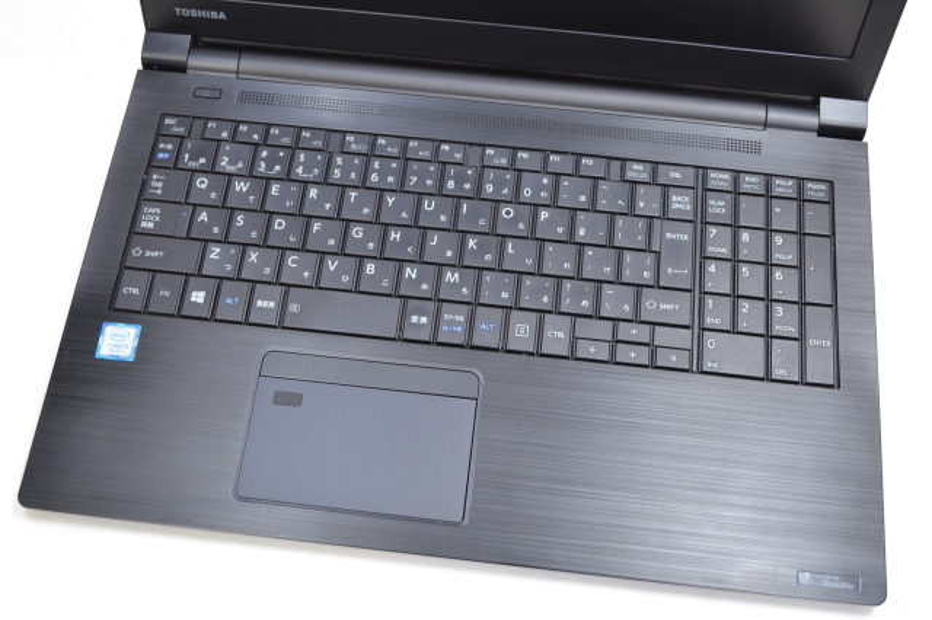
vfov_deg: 31.9
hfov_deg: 46.4
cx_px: 466
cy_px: 310
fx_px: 1087
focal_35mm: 42
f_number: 5.6
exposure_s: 1/3
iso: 100
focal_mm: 28
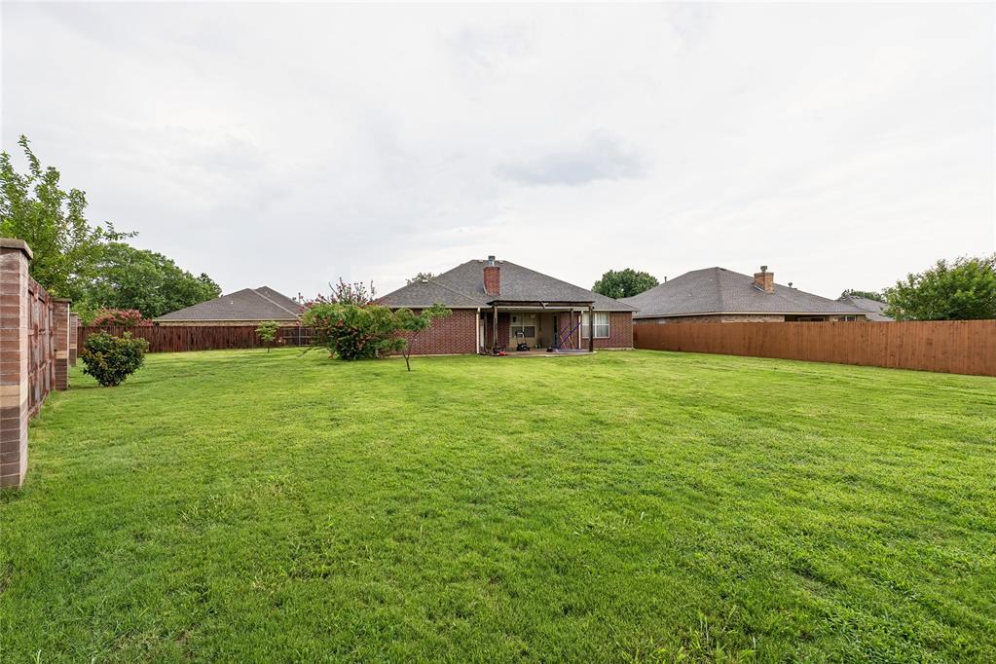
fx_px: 415
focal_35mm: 15
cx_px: 498
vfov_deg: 77.3
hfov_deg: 100.4
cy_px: 332
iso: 100
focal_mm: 10
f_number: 6.3
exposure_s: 1/60
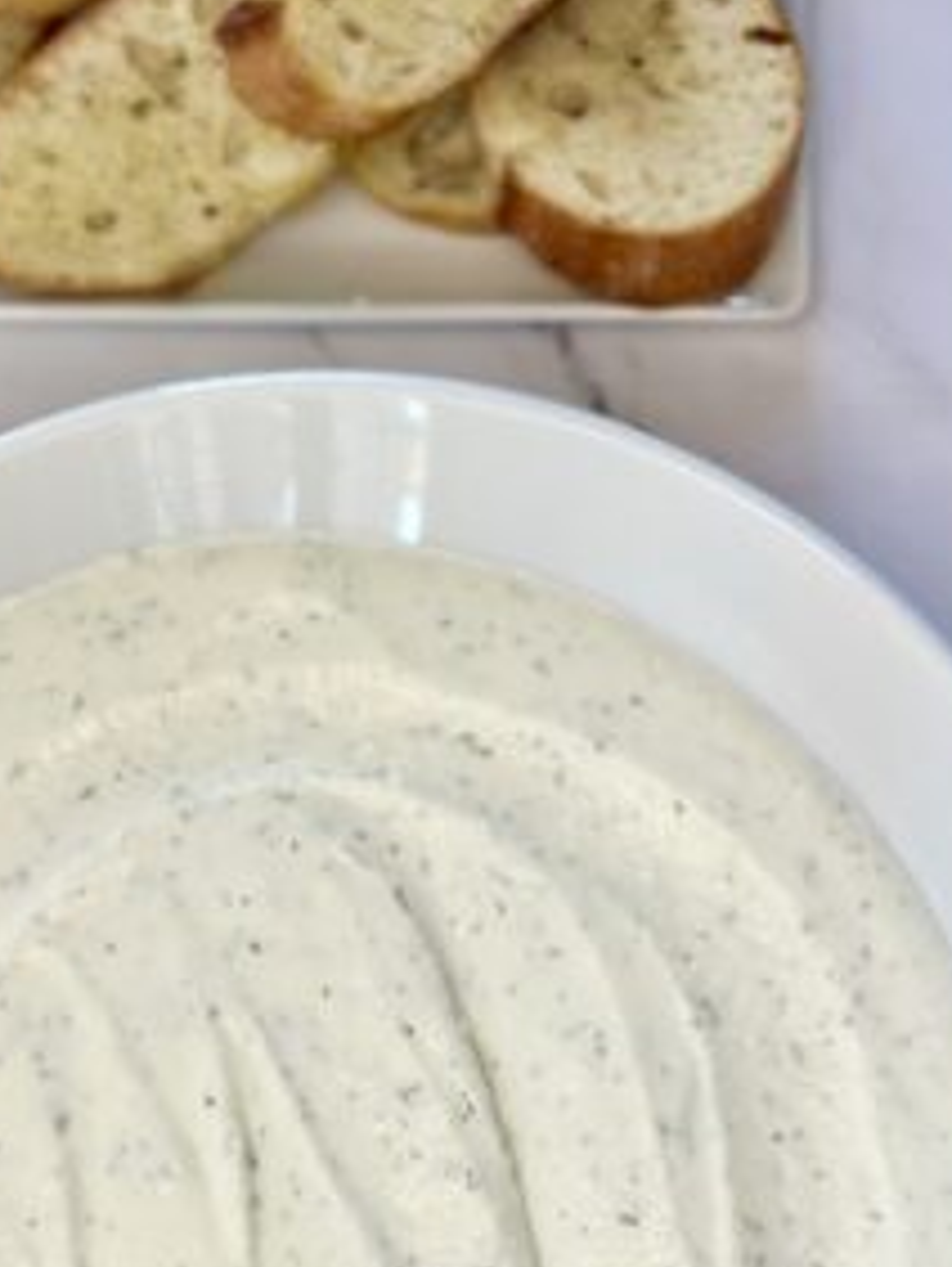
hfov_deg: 17.3
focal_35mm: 85
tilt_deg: -75.2
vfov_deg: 22.9
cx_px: 281
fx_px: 3112
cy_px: 881
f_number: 1.78
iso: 80
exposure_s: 1/310
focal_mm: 6.86
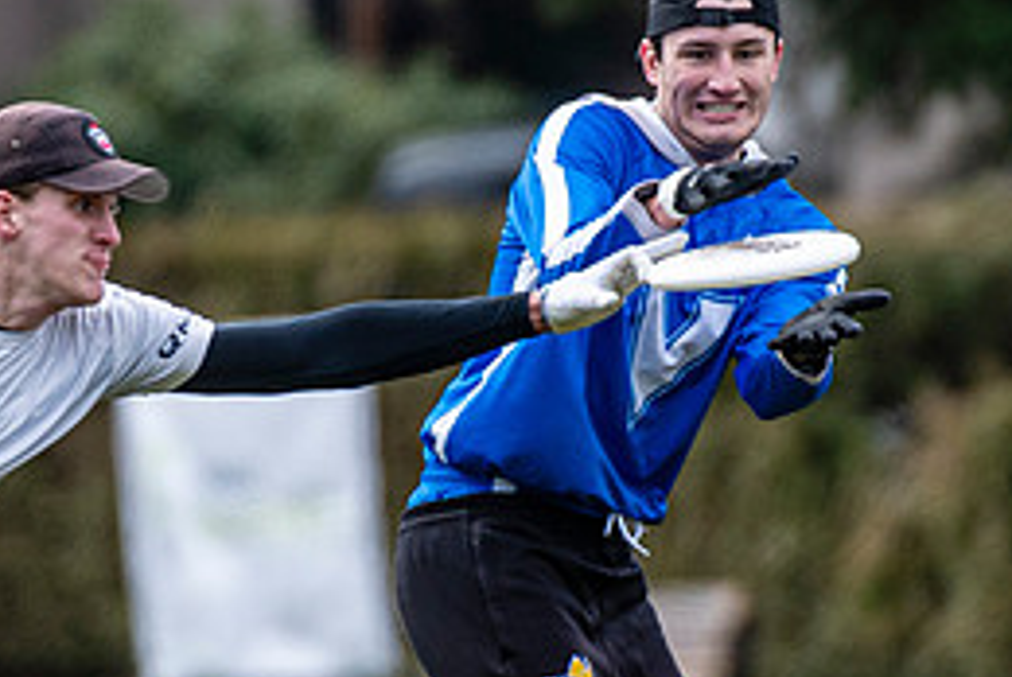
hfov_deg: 1.0
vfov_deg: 0.7
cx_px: 632
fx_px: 56003
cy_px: 381
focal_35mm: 1990
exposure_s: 1/1250
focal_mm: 400
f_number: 4
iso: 280
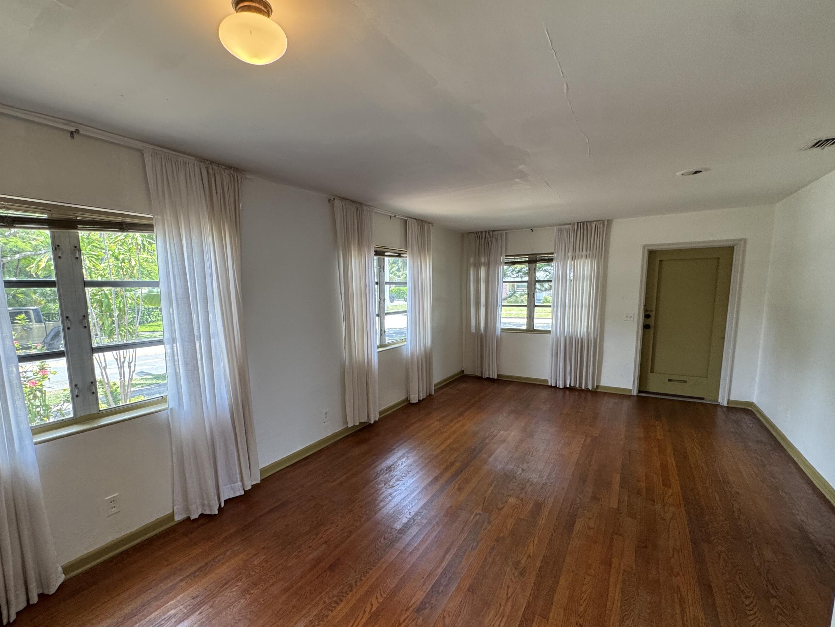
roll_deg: +0.9
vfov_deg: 78.0
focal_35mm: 16
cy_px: 339
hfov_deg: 94.4
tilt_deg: -6.9
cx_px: 390
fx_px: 386
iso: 200
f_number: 2.2
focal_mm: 2.22
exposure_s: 1/120
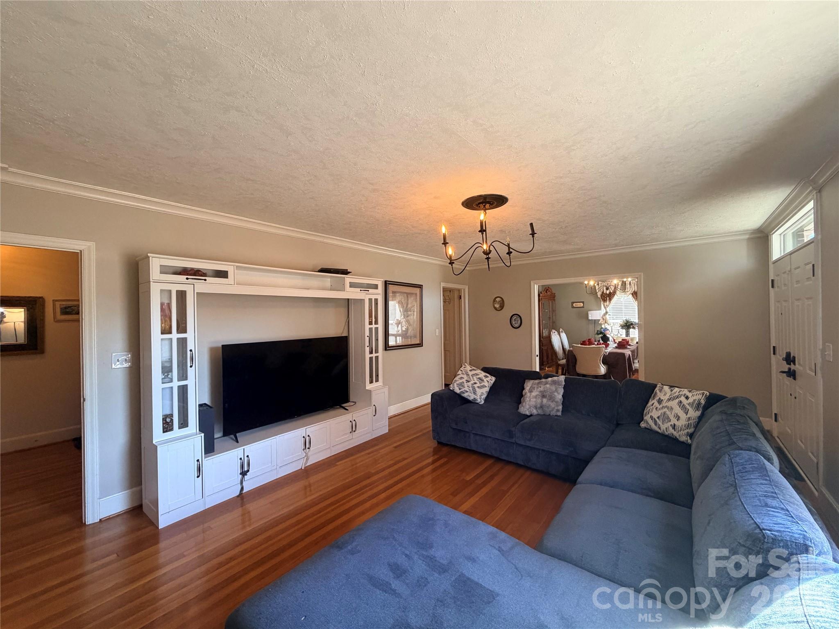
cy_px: 314
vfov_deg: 85.7
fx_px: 339
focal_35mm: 14
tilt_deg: +0.0
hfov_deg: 102.1
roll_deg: +0.8
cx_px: 420
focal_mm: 2.22
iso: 320
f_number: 2.2
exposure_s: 1/121
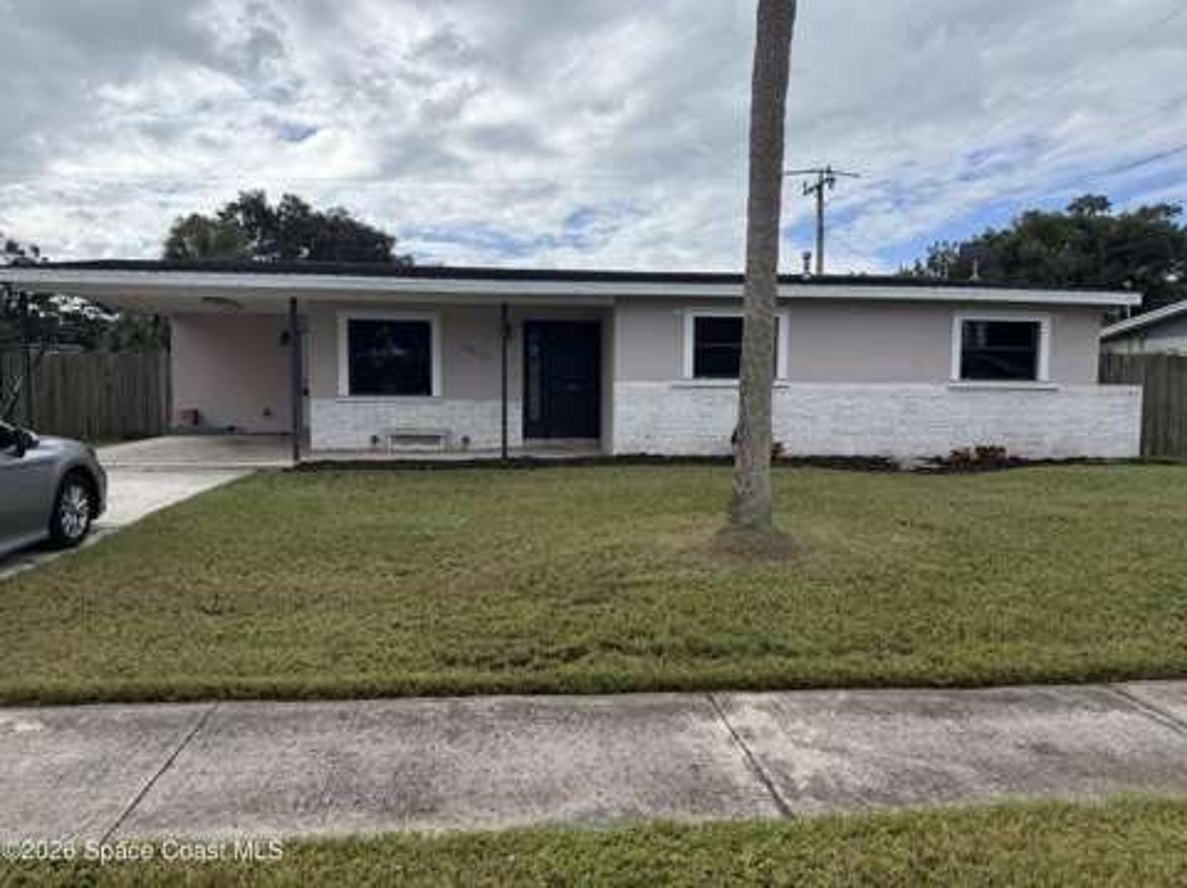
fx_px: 822
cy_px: 444
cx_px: 594
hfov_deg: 71.7
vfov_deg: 56.7
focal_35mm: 24
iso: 100
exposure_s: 1/6711
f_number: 1.78
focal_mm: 6.76
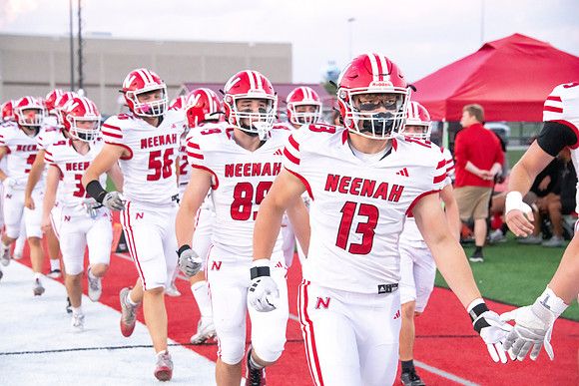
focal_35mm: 116
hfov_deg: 17.6
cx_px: 290
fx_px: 1866
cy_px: 193
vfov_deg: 11.8
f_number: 7.1
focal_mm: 116
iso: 10000
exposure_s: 1/800
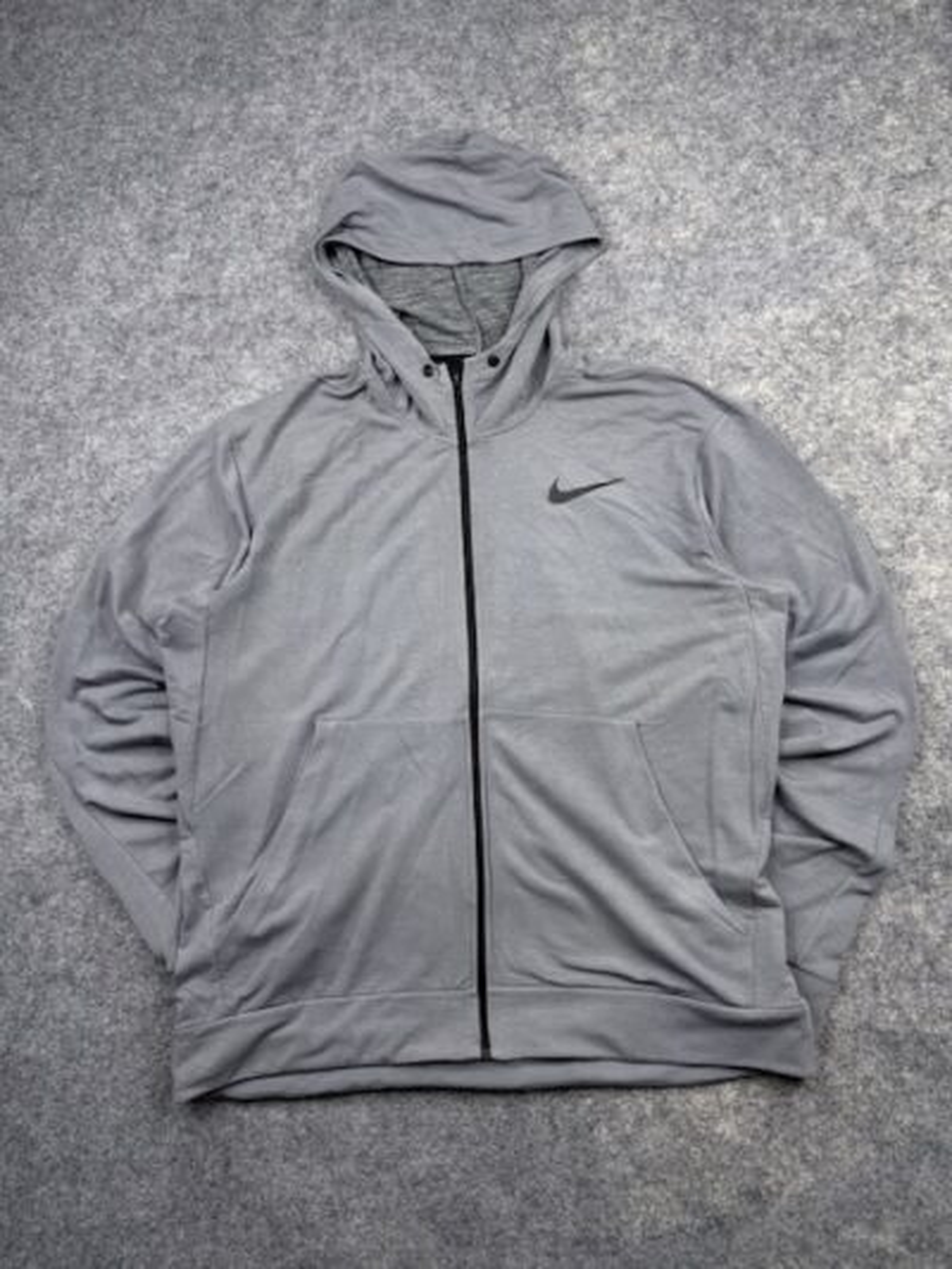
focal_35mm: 24
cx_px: 476
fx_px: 880
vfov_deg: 71.6
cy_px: 634
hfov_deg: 56.8
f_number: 1.78
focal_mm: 6.76
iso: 50
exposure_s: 1/121
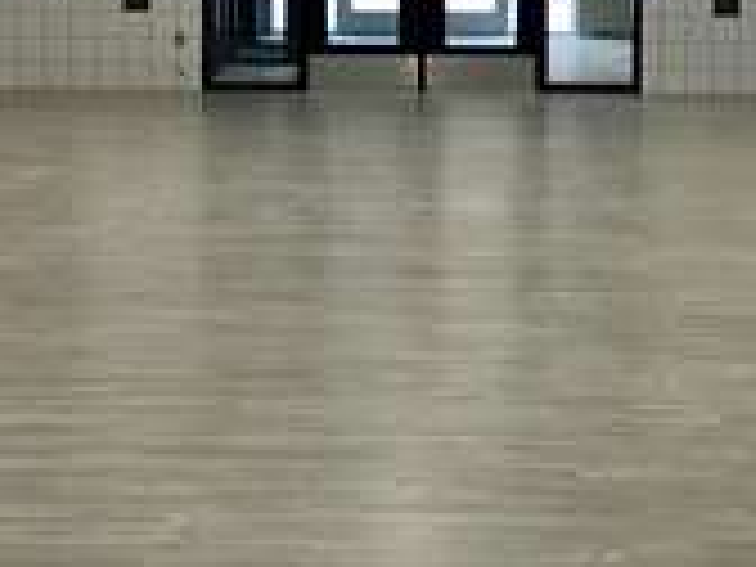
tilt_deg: -2.1
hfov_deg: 17.1
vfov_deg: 12.8
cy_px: 50
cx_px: 457
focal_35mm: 115
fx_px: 2512
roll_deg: -0.6
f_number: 2.2
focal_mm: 4.15
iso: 40
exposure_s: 1/30
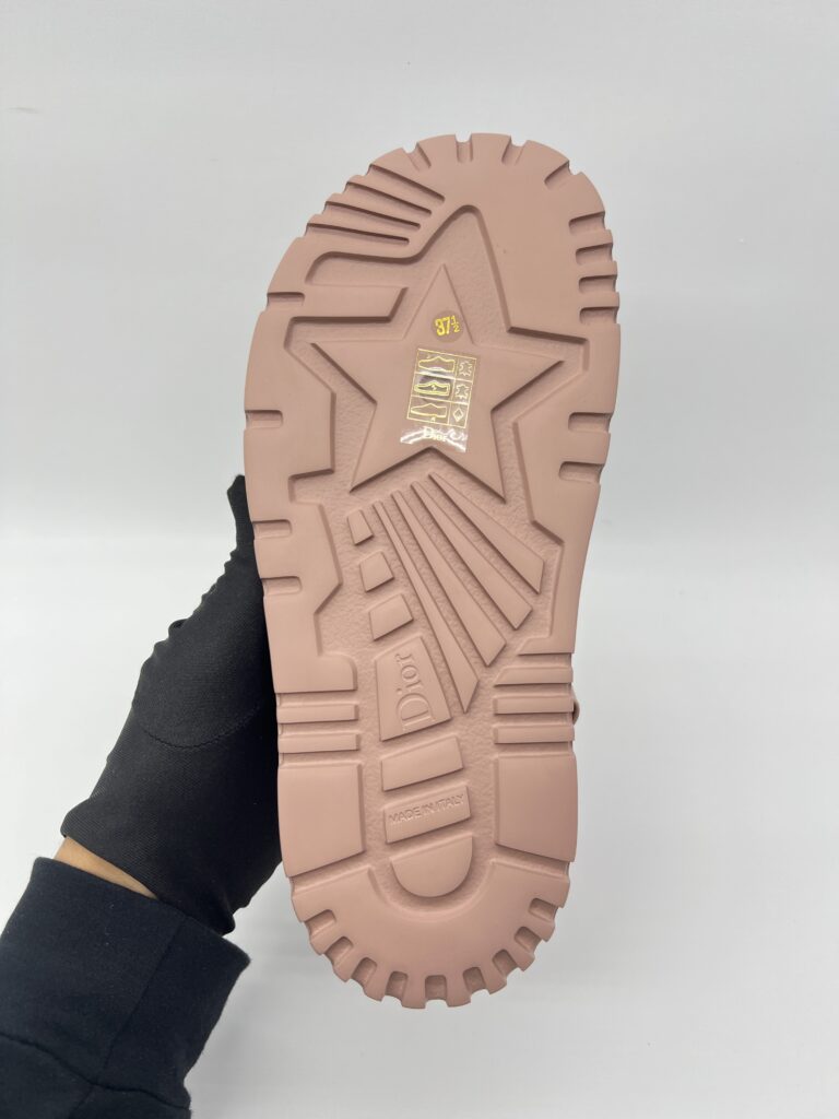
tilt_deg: -43.9
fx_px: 840
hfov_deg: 53.1
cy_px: 560
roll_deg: +0.0
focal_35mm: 26
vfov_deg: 67.3
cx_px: 420
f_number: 1.5
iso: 32
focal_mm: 5.7
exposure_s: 1/100
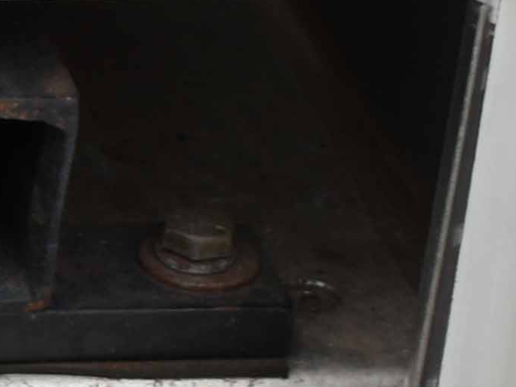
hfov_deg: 5.8
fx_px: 4714
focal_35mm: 316
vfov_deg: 4.7
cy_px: 239
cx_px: -1097
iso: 100
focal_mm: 25
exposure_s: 1/125
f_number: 5.6
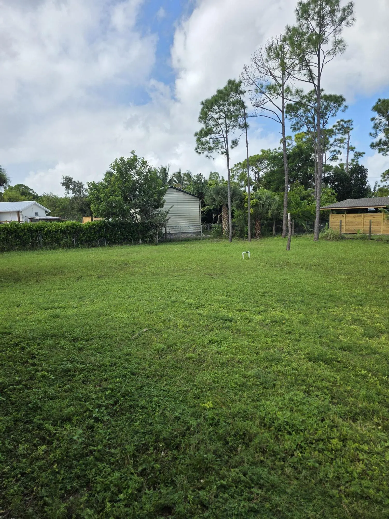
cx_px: 194
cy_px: 260
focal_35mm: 23
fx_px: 345
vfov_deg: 73.9
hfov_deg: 58.9
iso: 80
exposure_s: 1/4057
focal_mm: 6.3
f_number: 1.7
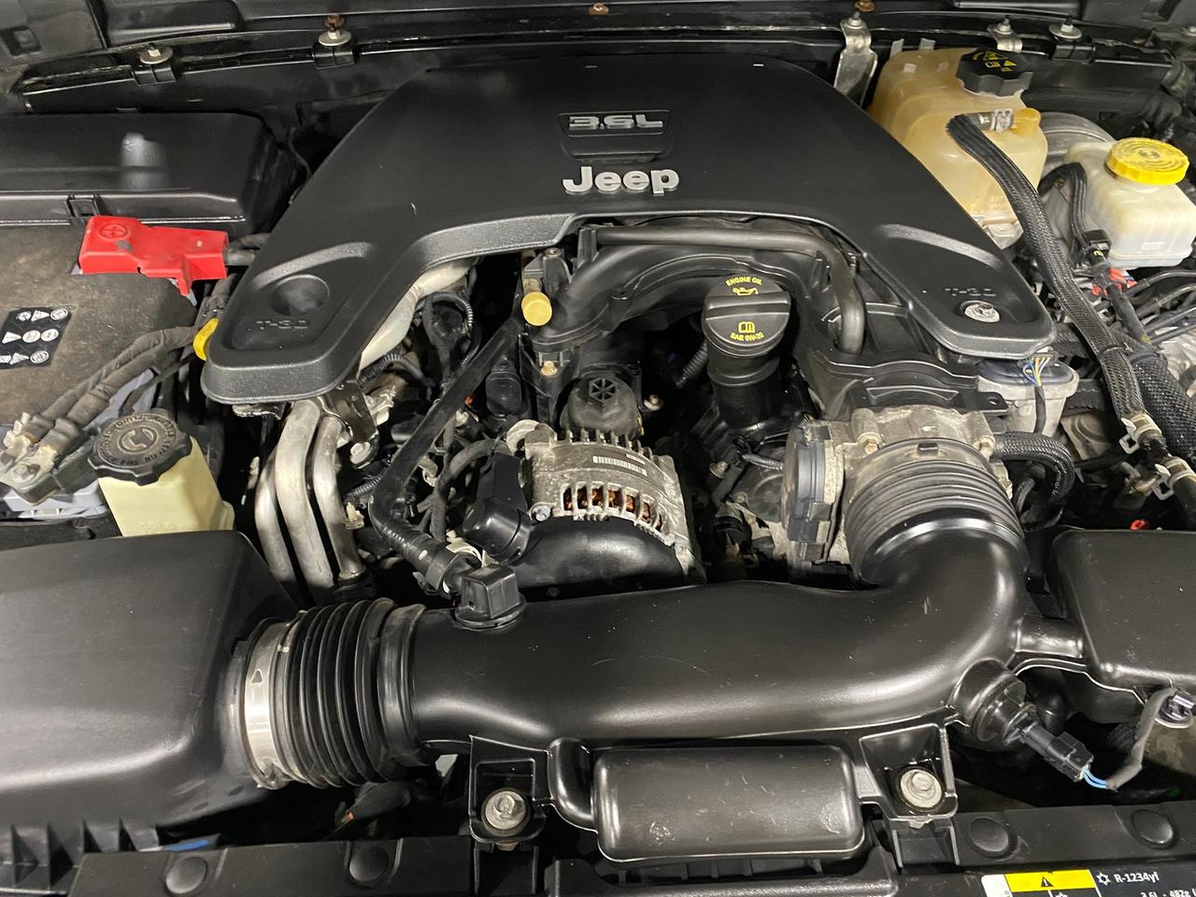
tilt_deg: -47.9
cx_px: 598
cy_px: 448
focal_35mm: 26
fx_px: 898
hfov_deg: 67.3
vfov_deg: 53.1
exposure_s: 1/30
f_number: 1.8
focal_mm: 4.25
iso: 800
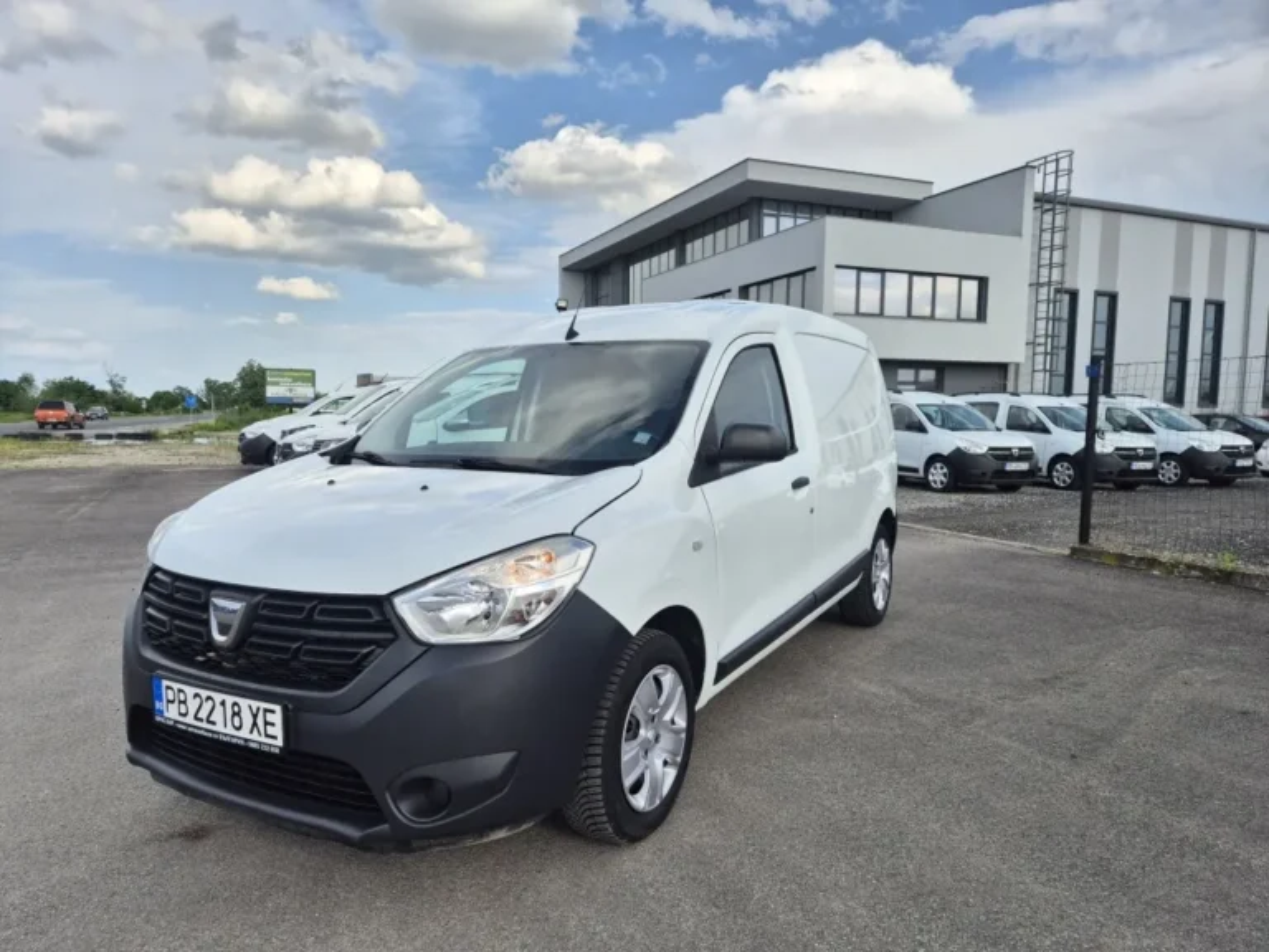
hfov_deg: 73.9
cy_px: 476
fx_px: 843
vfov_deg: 58.9
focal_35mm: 23
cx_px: 634
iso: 25
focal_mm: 5.4
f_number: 1.8
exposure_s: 1/1304
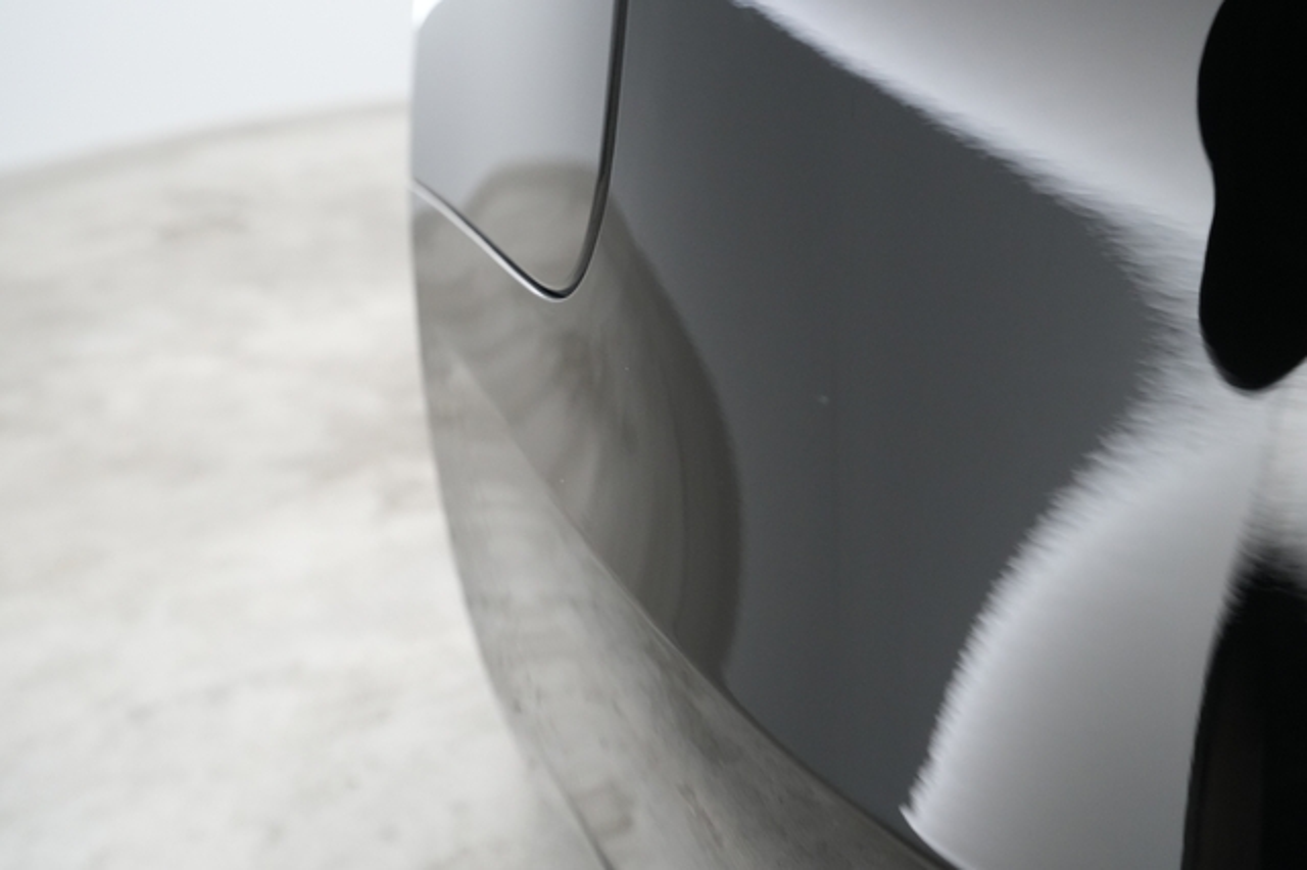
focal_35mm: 28
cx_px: 654
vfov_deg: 46.4
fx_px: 1016
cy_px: 435
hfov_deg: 65.5
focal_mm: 28
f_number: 4.5
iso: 5000
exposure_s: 1/100
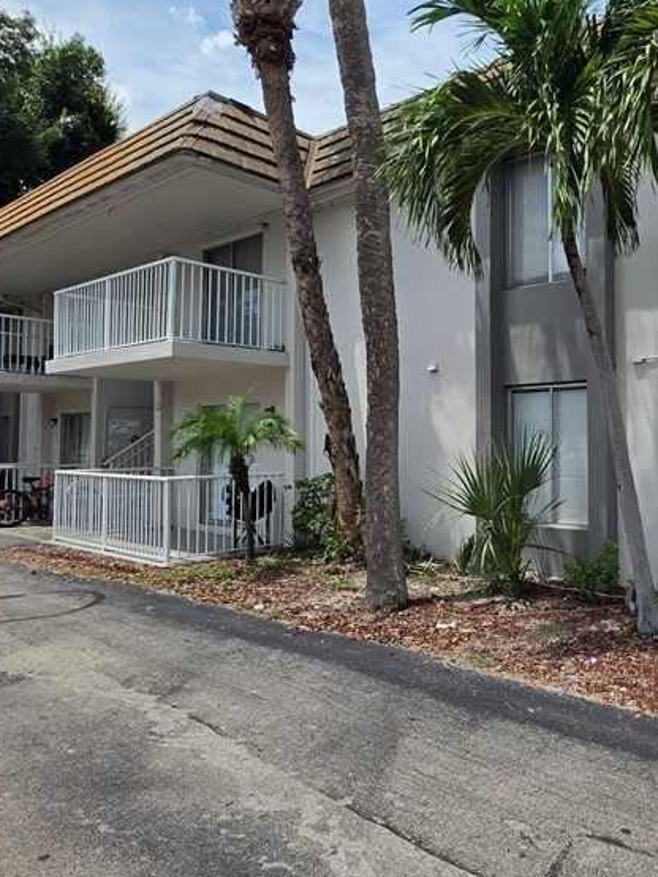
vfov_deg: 71.4
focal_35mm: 24
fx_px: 609
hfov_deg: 52.7
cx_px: 536
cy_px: 393
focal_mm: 2.2
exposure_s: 1/1834
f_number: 1.9
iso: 32
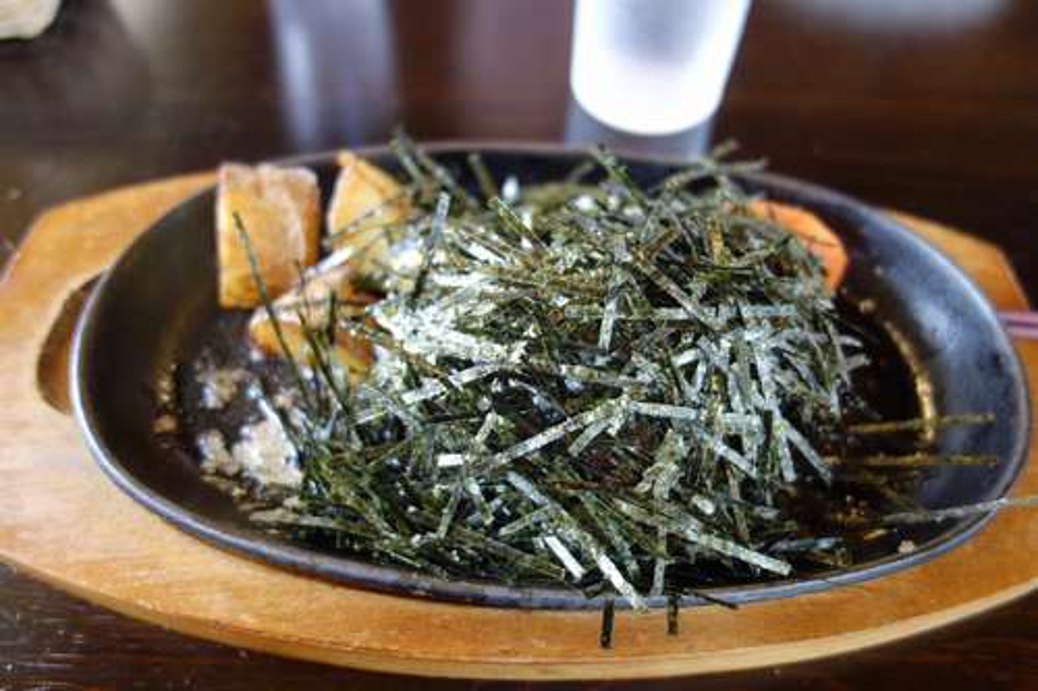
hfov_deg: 65.5
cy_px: 346
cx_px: 519
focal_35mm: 28
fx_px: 807
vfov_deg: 46.4
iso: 125
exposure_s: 1/50
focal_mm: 10.4
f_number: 1.8
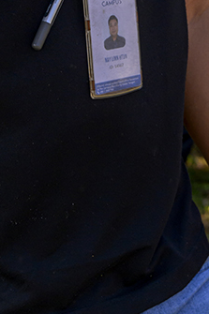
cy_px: -193
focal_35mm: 198
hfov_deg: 6.9
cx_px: 37
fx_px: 1726
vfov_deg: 10.0
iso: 360
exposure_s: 1/500
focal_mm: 46
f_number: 7.1
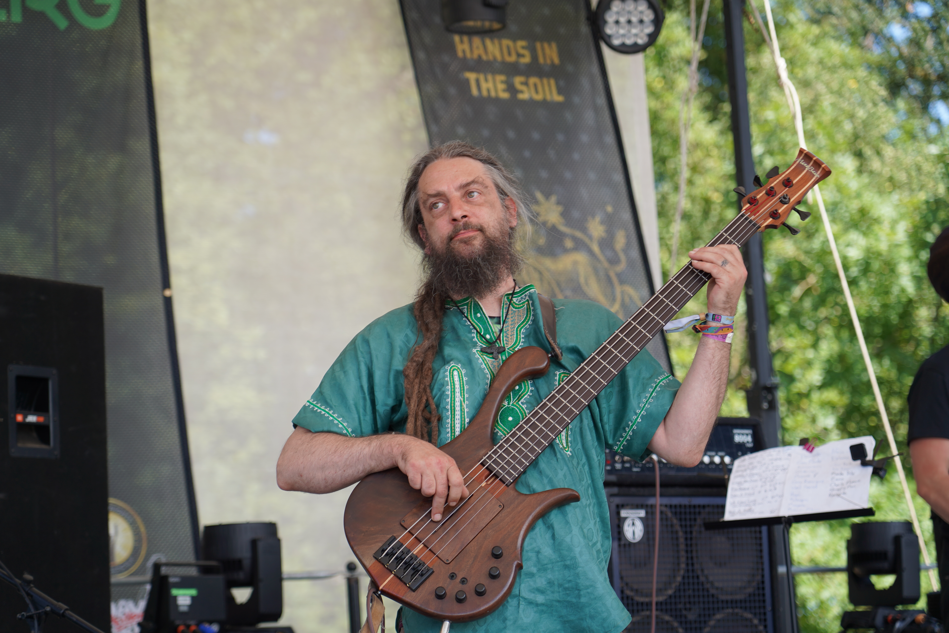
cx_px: 474
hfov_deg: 19.5
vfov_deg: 13.0
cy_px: 316
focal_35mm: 105
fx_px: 2768
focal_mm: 105
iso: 100
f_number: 4
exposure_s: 1/250
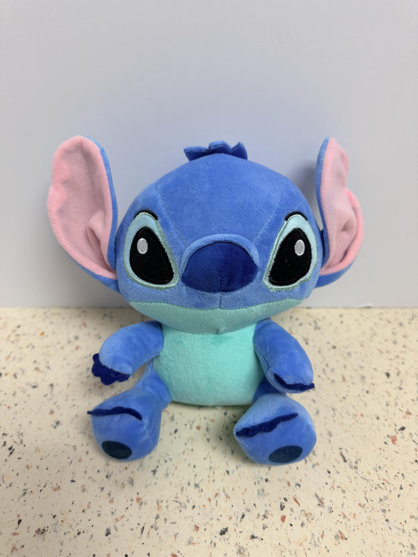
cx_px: 209
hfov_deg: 56.8
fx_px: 386
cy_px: 278
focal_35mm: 24
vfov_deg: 71.6
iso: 160
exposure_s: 1/60
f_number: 1.78
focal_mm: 6.76
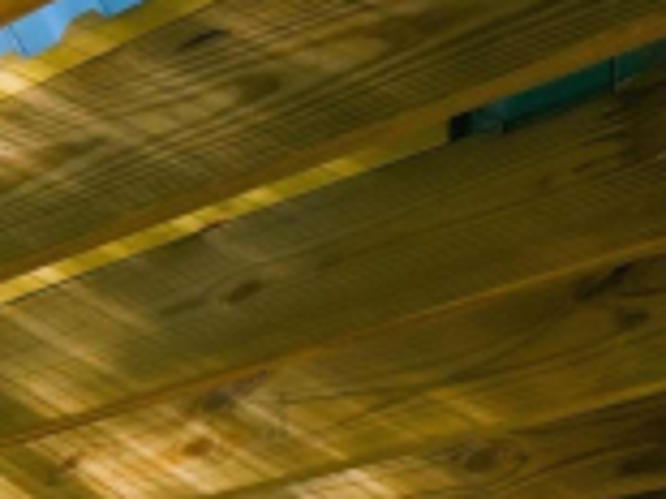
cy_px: 1058
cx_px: -801
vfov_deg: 15.8
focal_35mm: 68
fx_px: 1303
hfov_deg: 16.8
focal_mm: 14.6
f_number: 9
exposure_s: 1/160
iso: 640
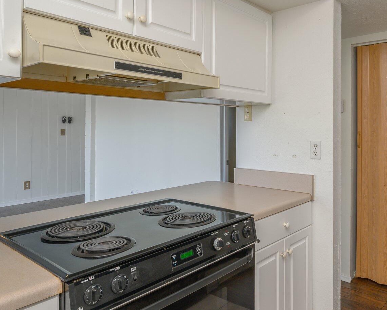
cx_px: 277
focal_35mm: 27
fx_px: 309
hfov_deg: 61.5
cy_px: 137
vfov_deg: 53.0
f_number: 9
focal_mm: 16
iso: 200
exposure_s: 1/30
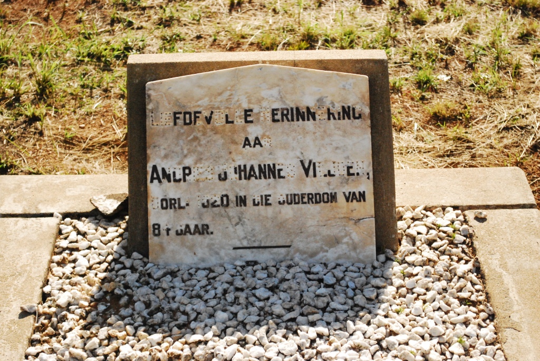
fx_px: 1239
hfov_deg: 24.6
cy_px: 180
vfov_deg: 16.6
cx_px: 270
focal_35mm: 82
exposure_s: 1/4000
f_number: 5.6
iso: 1600
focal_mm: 55
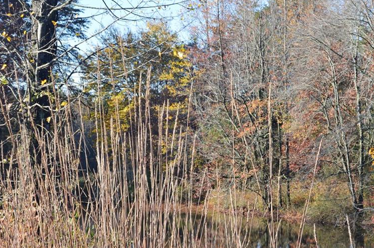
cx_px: 235
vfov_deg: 12.1
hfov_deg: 18.1
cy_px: 158
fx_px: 1169
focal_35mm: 113
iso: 400
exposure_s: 1/250
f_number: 10
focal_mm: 55
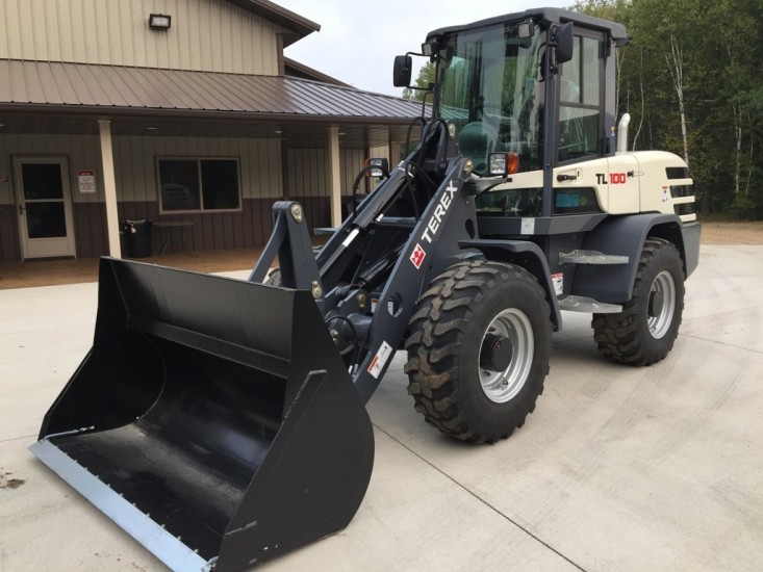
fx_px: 639
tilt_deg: -9.7
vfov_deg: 48.2
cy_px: 286
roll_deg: +0.6
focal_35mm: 29
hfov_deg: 61.7
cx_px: 382
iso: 32
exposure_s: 1/335
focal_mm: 4.15
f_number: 2.2
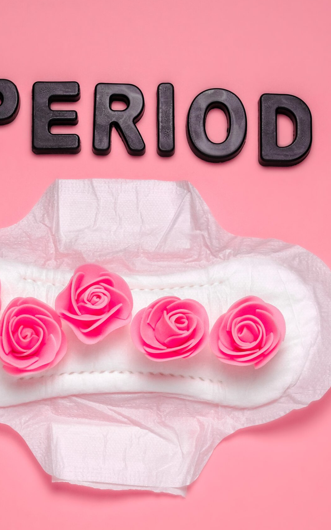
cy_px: 263
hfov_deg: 12.5
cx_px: 118
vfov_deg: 19.8
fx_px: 1516
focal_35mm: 105
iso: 250
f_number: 10
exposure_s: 1/30
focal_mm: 45
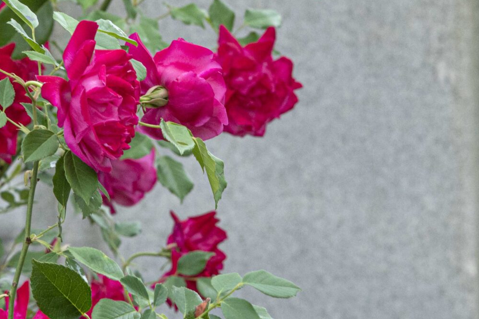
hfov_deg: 6.7
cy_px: 68
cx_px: 208
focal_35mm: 306
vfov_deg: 4.5
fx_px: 4069
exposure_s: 1/320
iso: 1600
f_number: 16
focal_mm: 120
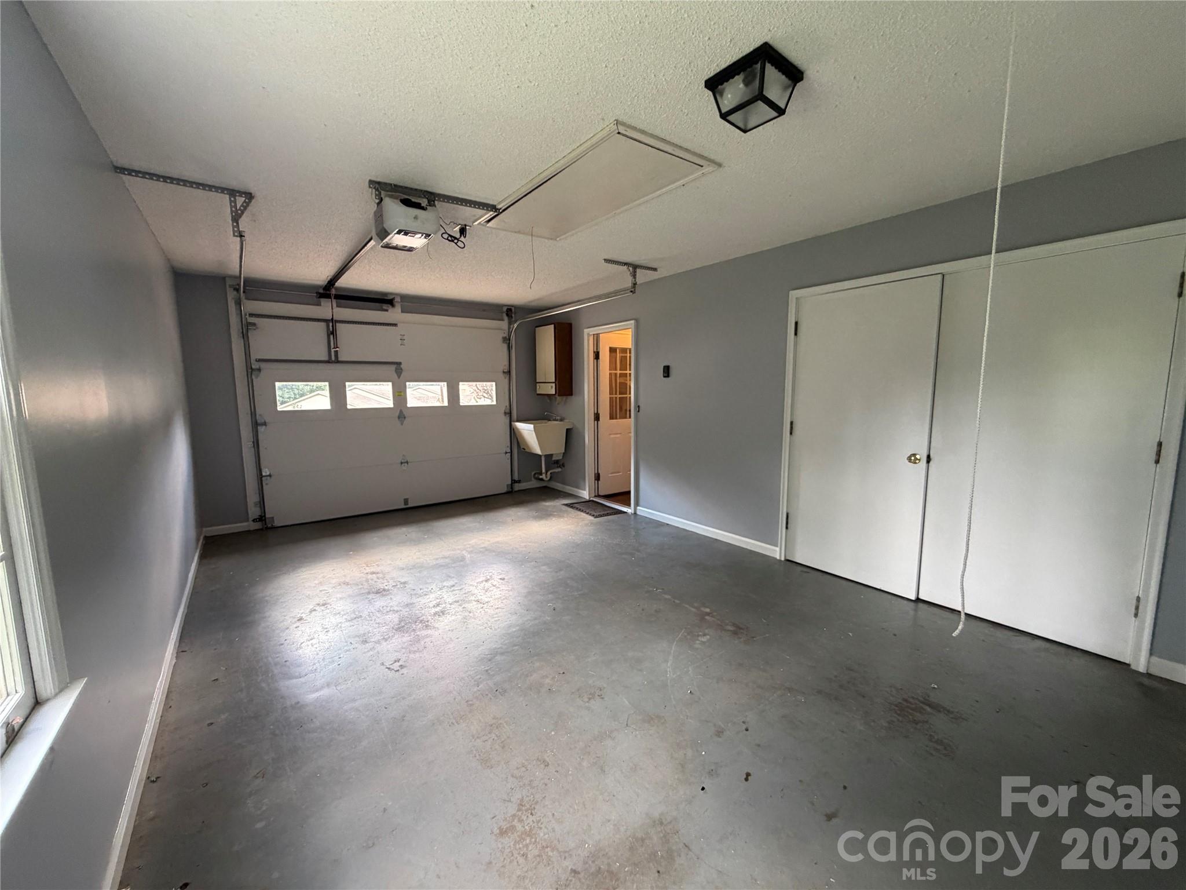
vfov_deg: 85.7
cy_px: 445
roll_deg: +0.0
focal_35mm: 14
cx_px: 593
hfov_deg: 102.1
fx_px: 480
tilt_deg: -5.6
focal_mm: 2.22
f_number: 2.2
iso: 320
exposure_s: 1/110
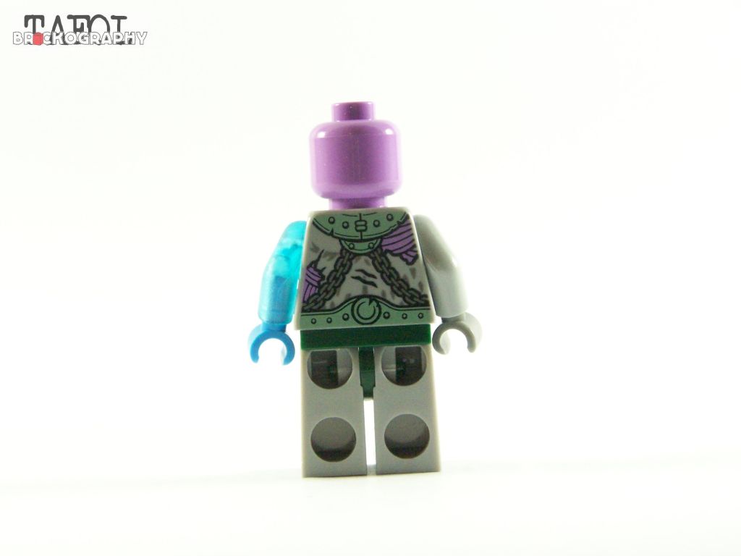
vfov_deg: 15.7
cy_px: 278
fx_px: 2012
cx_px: 370
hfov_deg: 20.9
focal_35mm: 94
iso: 400
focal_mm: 15.6
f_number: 4
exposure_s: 1/60
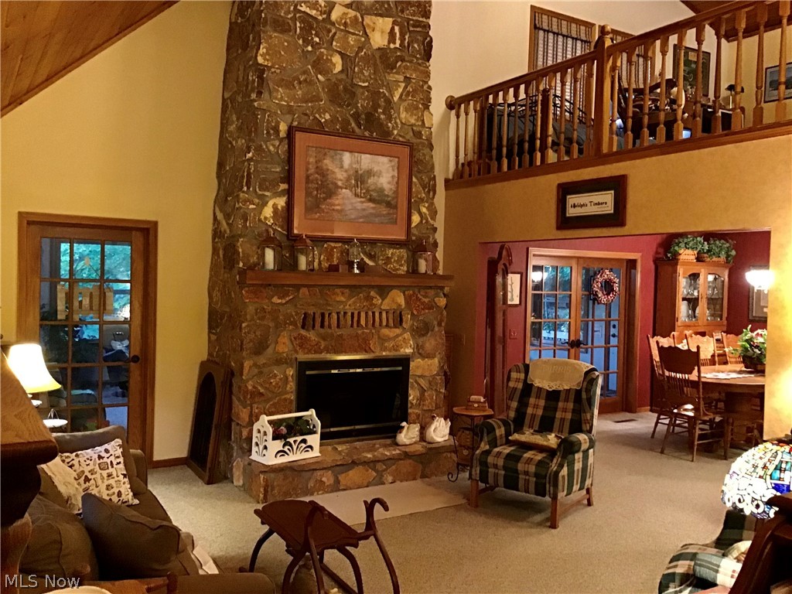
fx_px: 709
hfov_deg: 58.4
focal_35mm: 31
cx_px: 396
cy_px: 297
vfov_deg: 45.4
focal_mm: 3.3
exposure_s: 1/15
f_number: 2.4
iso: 500
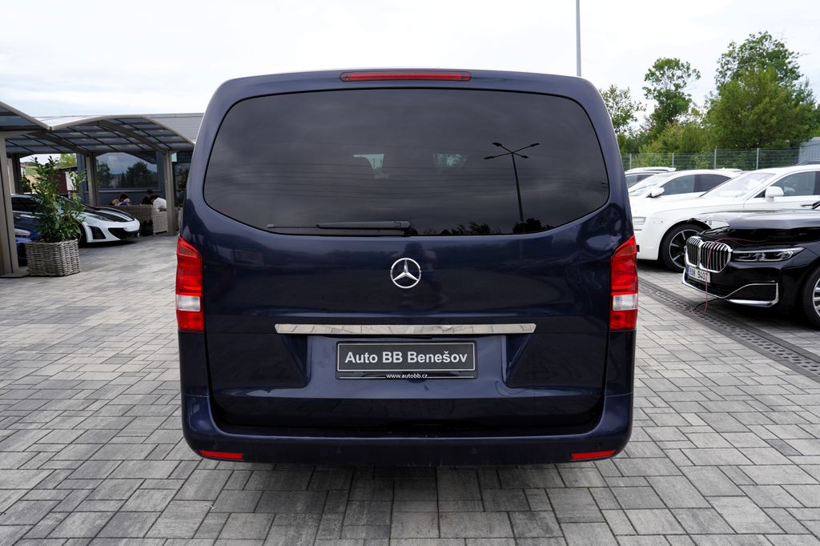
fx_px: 592
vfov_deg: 49.5
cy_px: 273
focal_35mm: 26
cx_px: 410
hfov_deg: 69.4
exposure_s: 1/160
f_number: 6.3
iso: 100
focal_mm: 26
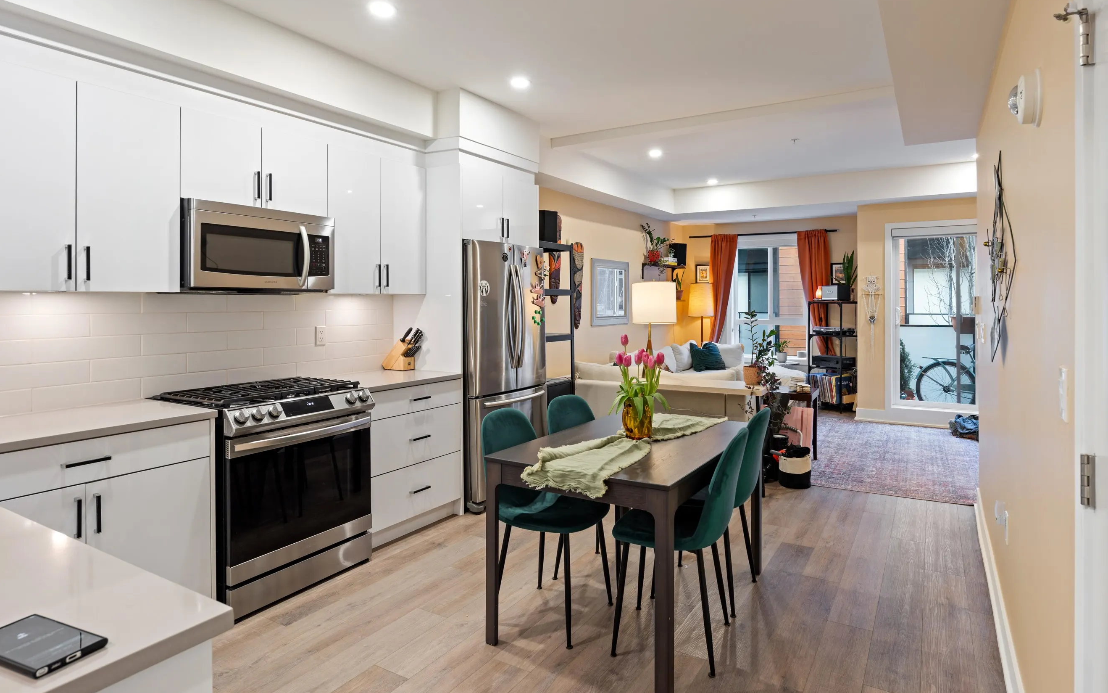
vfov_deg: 61.9
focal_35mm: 19
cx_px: 597
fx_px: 574
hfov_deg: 87.8
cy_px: 297
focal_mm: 16
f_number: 8
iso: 100
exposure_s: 1.6
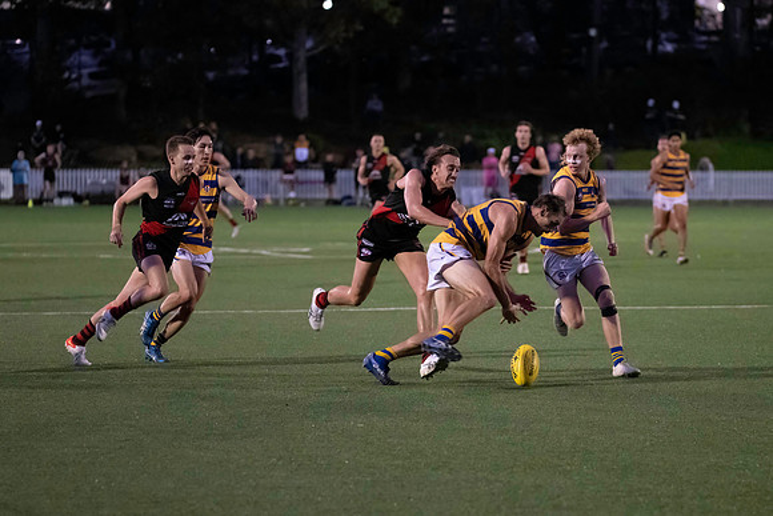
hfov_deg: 11.3
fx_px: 3915
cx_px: 527
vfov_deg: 7.5
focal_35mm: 182
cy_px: 333
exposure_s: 1/800
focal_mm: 120
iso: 10000
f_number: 2.8
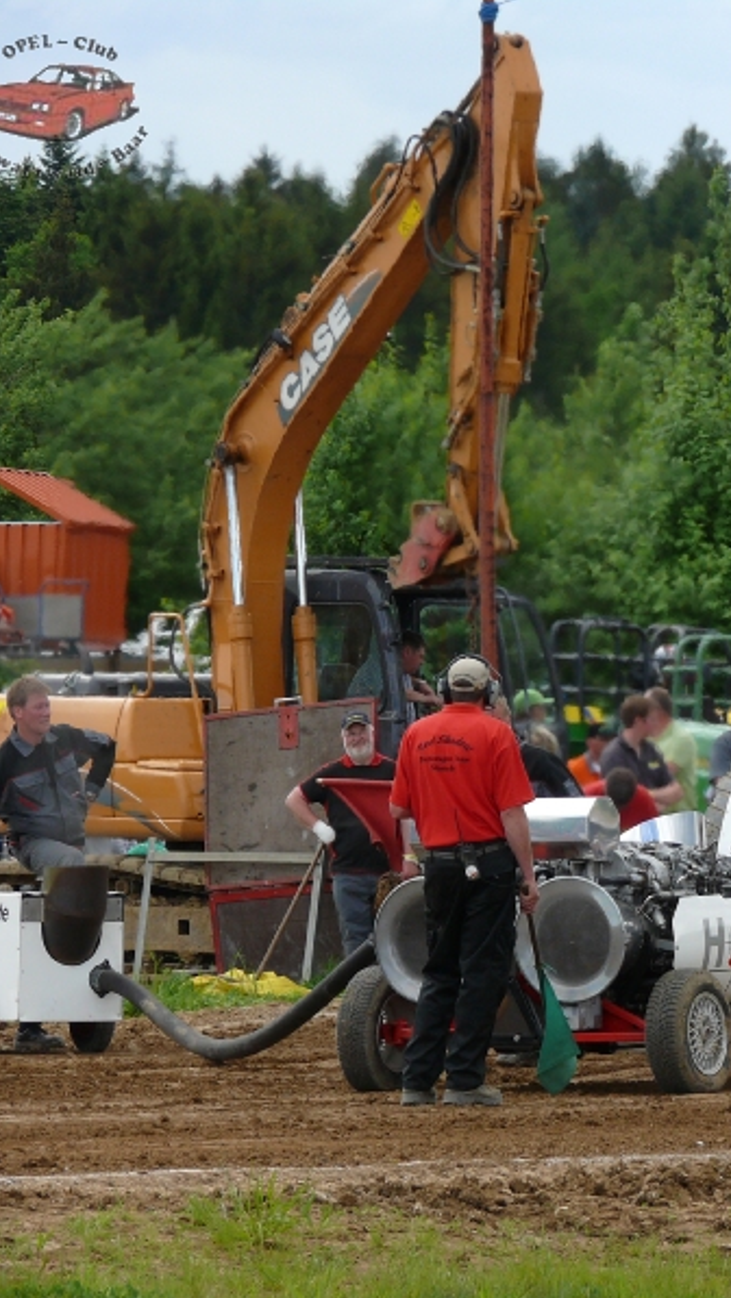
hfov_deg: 4.0
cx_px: 798
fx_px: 10402
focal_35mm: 302
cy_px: 650
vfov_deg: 7.1
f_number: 5
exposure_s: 1/250
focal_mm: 43.9
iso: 100
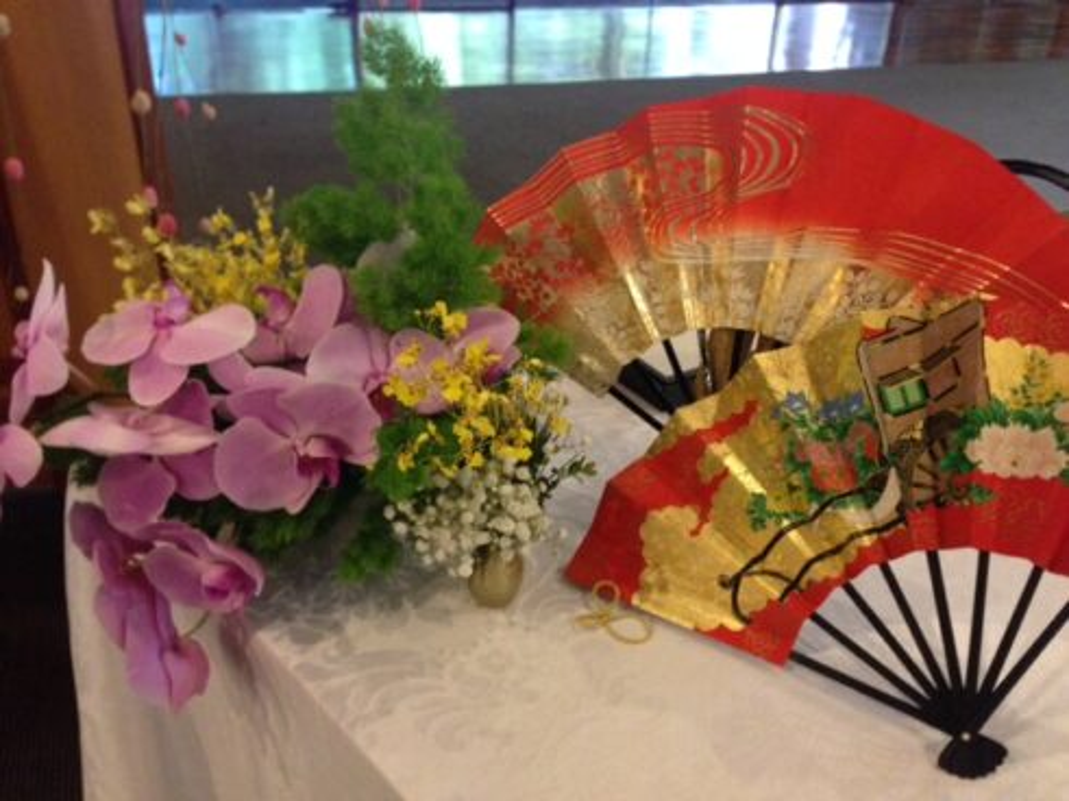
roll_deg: -2.0
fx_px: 1019
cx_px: 534
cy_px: 400
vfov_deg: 42.9
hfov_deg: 55.4
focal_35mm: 33
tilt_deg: -28.2
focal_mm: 4.12
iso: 500
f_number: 2.4
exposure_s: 1/15
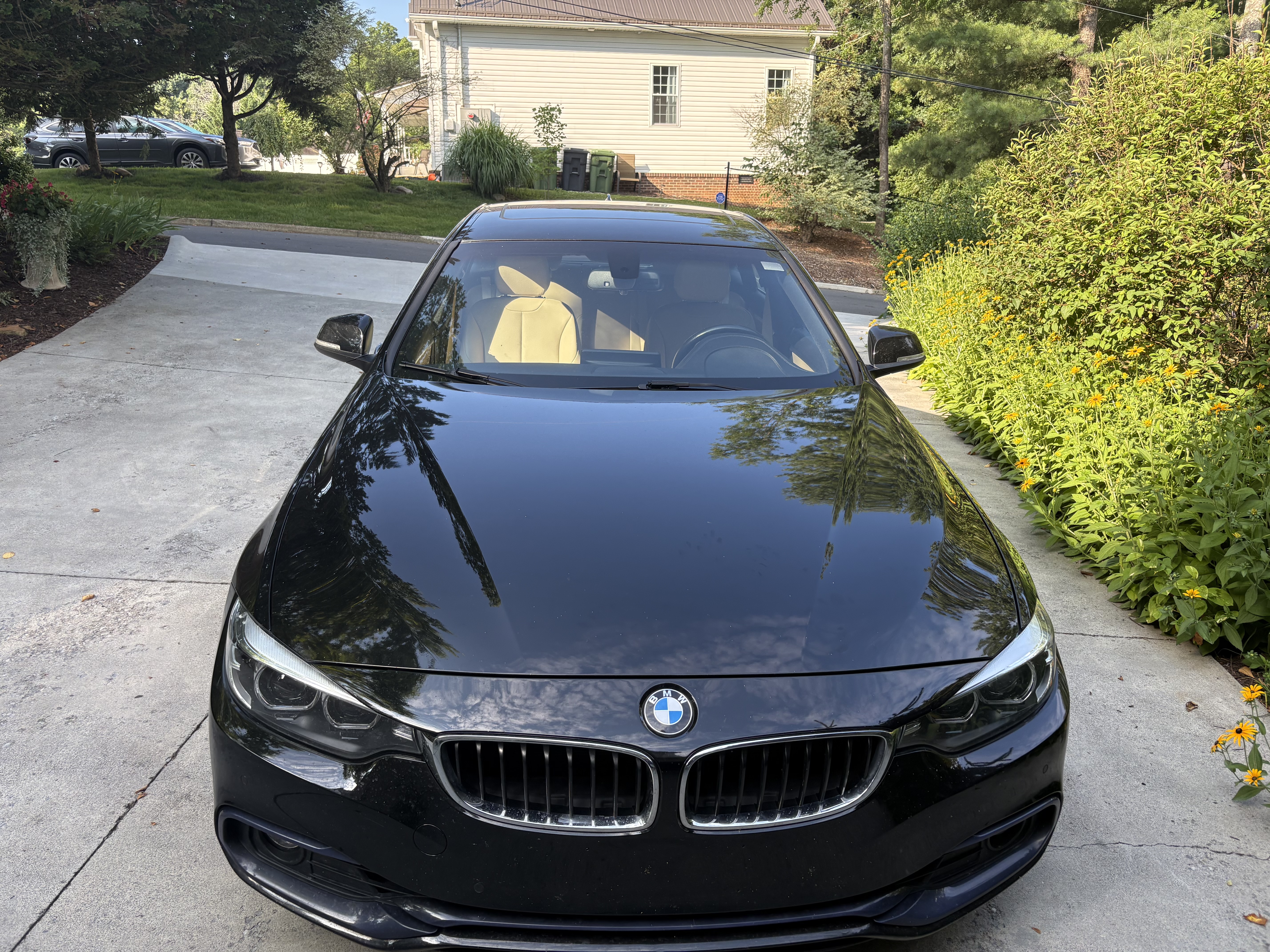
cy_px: 476
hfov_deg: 67.3
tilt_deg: -15.5
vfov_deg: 53.1
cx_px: 635
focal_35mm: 26
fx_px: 954
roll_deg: -1.5
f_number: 1.6
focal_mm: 5.96
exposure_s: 1/462
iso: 50
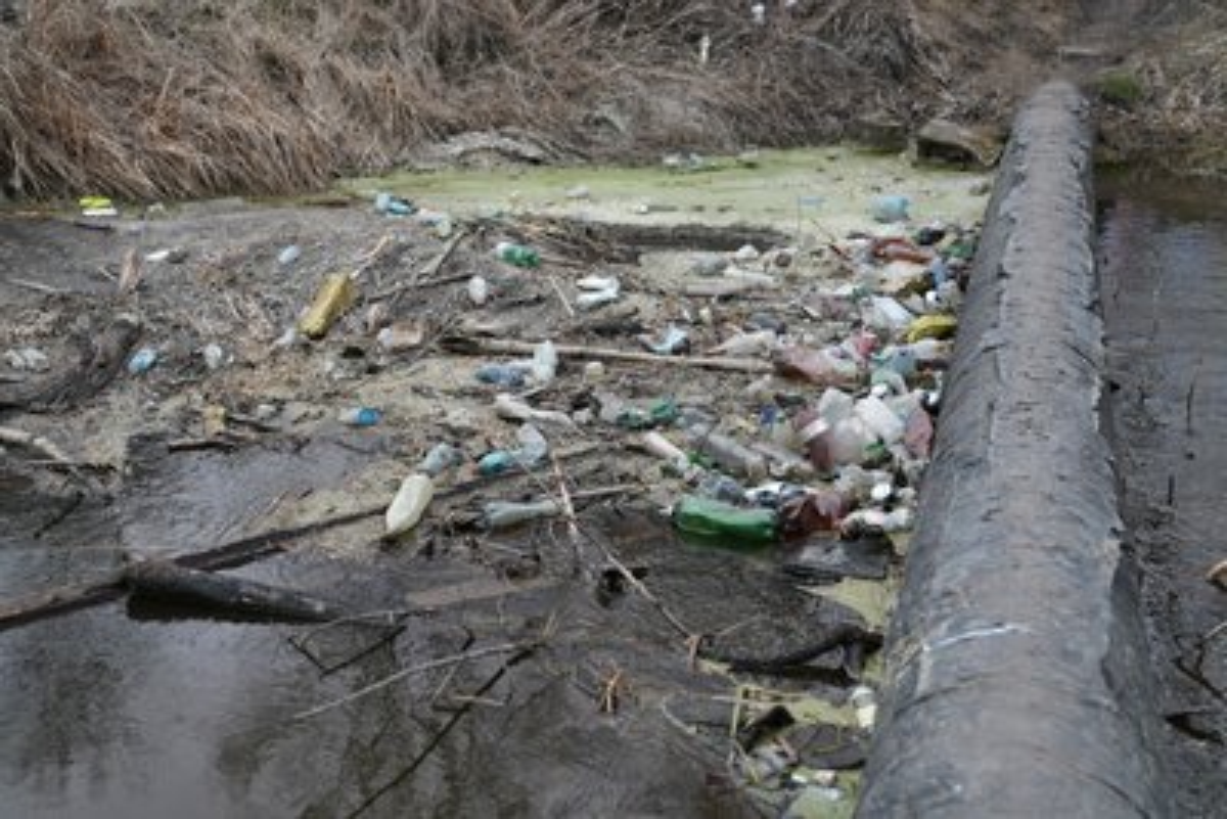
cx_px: 614
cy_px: 410
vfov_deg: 27.5
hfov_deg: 40.3
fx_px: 1671
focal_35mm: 49
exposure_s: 1/125
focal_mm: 49
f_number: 2.8
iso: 250
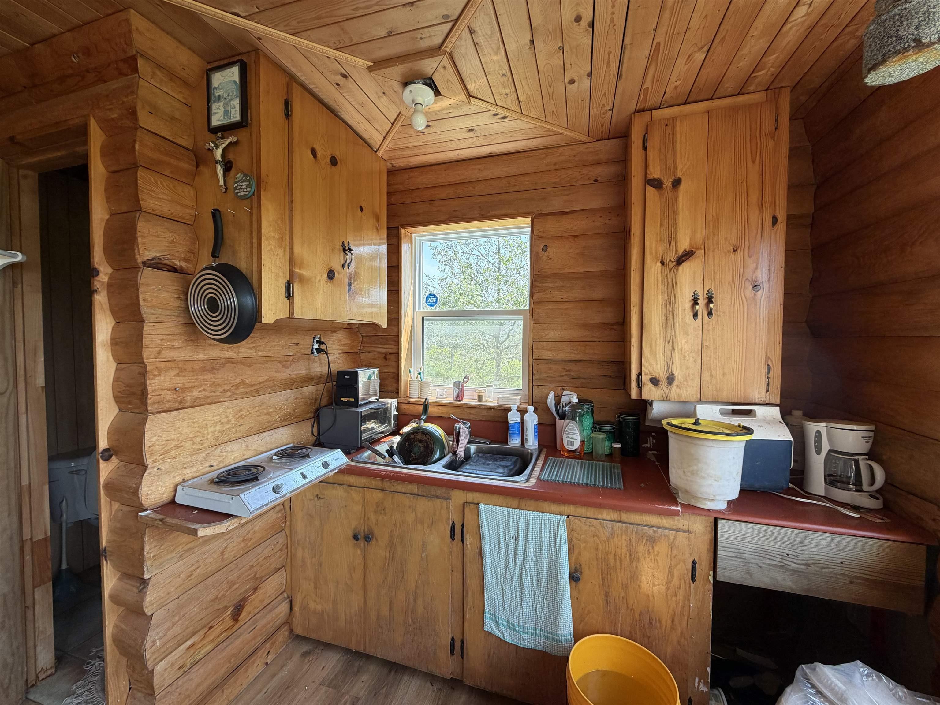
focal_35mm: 14
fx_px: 380
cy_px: 352
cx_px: 470
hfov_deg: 102.1
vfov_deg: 85.7
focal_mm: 2.22
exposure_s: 1/121
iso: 64
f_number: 2.2
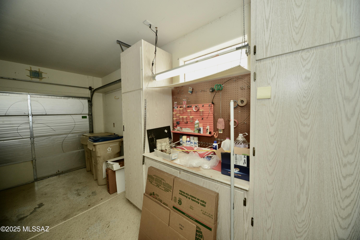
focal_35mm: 12
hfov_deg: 112.6
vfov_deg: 90.0
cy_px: 120
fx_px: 120
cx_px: 180
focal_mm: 12
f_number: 7.1
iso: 800
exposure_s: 1/60
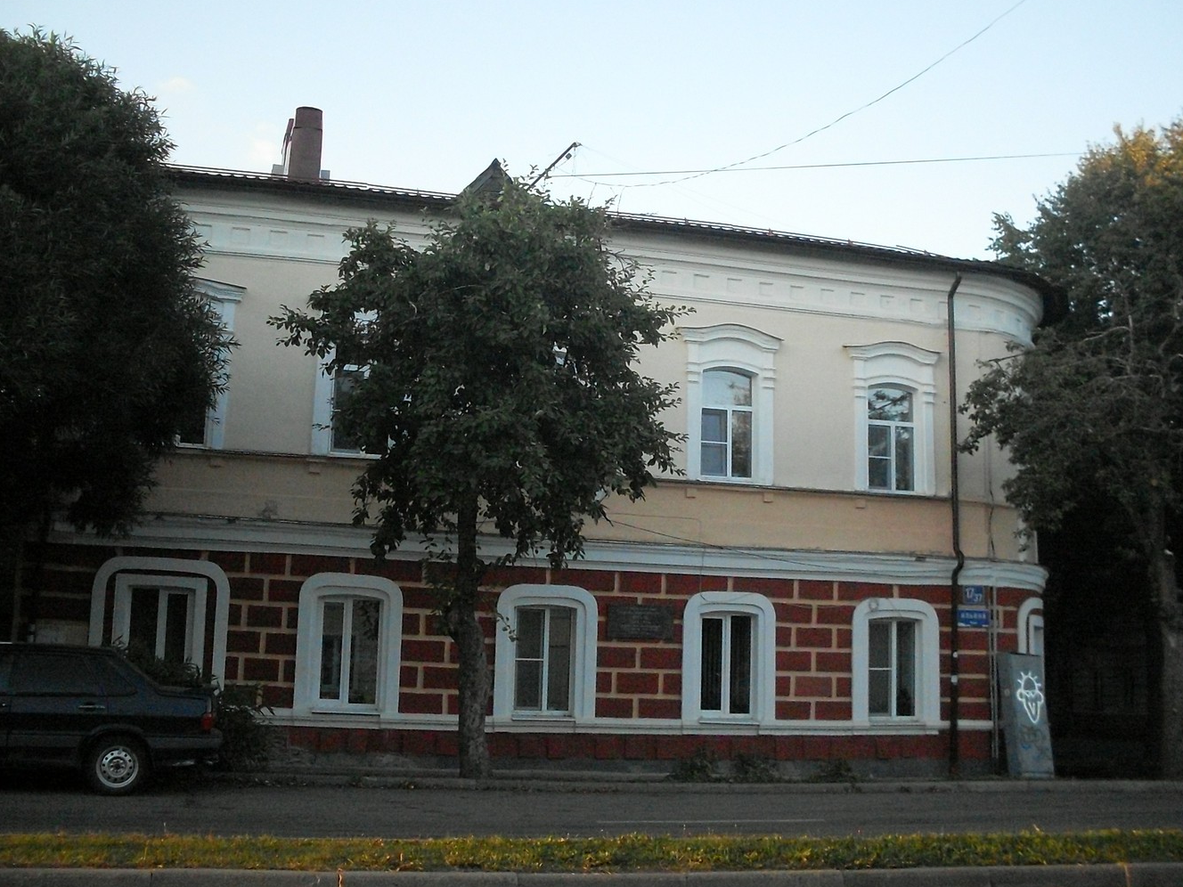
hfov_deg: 45.8
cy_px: 415
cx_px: 608
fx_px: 1401
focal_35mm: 41
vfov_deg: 35.1
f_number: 2.8
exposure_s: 1/500
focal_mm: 6.3
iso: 400
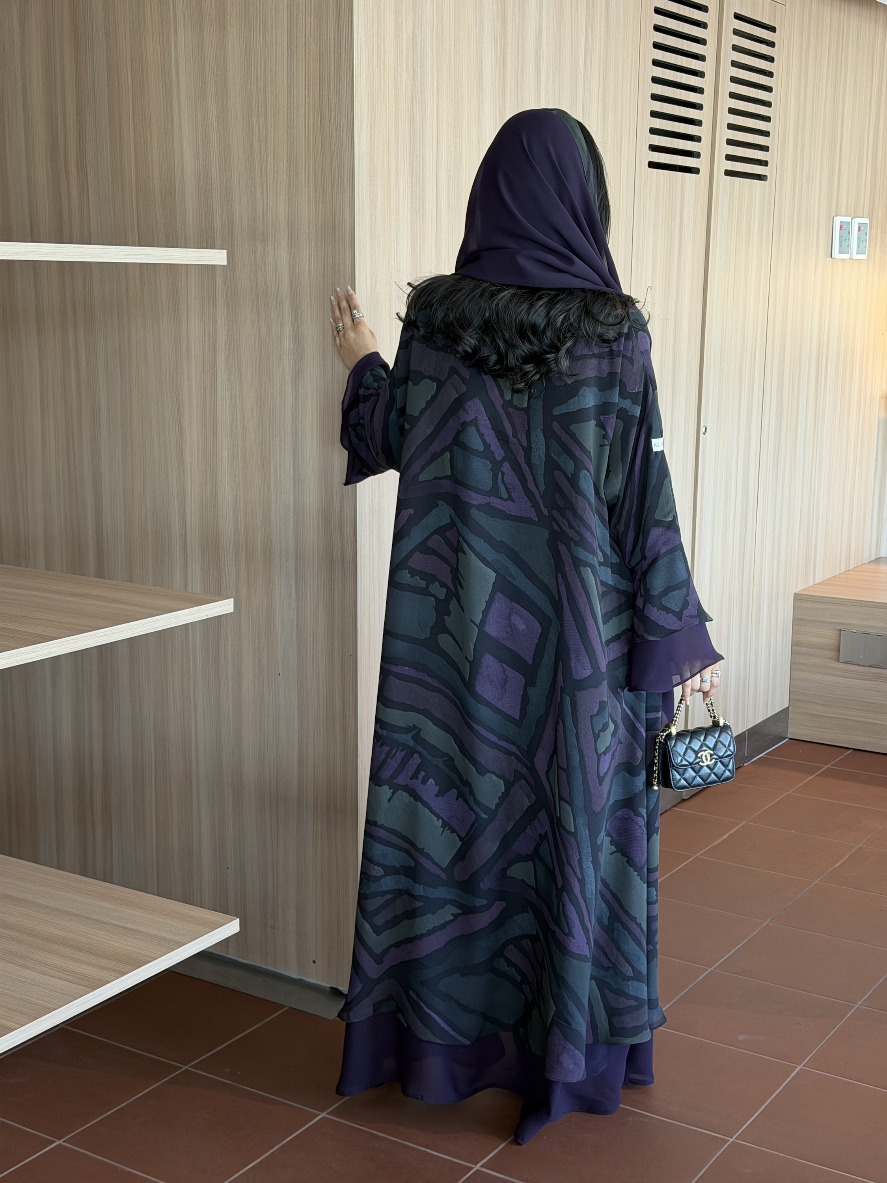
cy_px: 592
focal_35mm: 48
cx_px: 444
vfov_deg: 39.7
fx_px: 1640
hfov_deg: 30.3
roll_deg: -0.9
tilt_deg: -10.4
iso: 64
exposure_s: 1/50
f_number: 1.78
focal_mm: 6.76
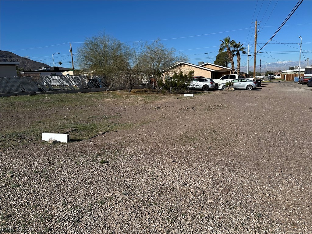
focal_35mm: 24
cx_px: 156
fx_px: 216
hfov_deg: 71.6
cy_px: 117
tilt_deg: -9.9
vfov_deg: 56.8
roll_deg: +2.0
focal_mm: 6.86
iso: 80
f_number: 1.78
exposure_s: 1/7576
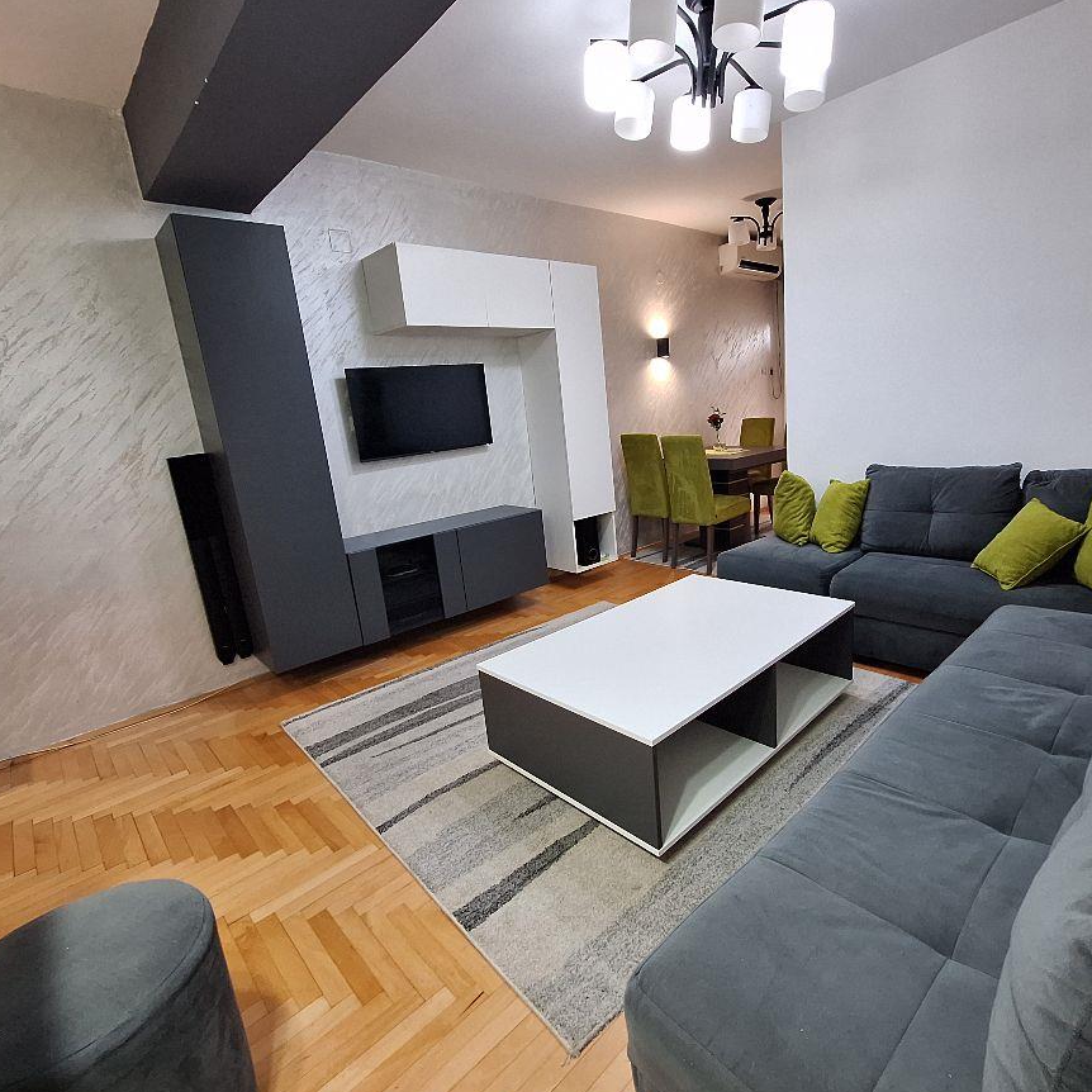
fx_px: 571
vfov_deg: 87.4
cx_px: 606
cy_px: 545
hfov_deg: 87.1
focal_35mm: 16
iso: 200
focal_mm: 1.74
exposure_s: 1/30
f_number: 2.2
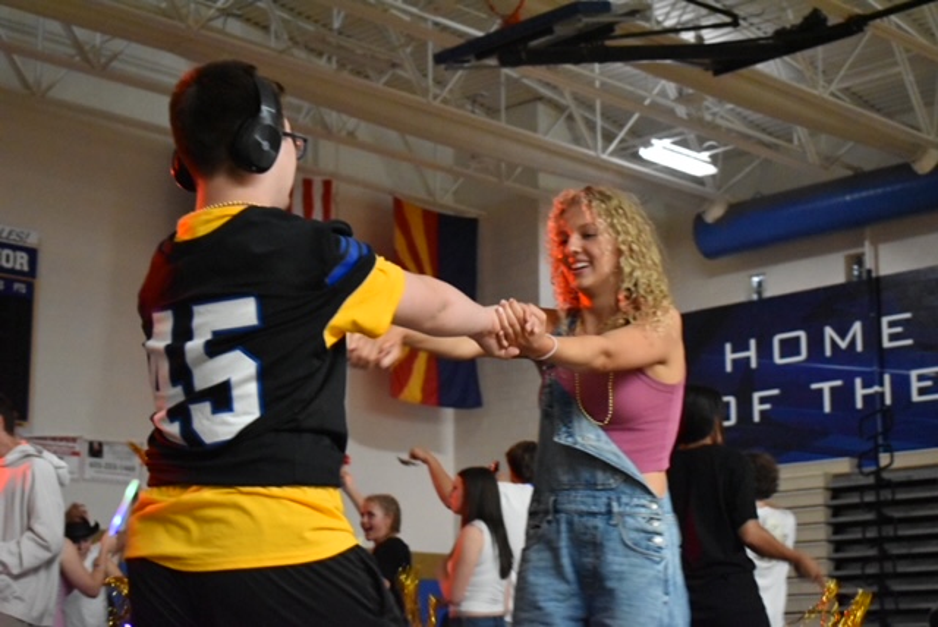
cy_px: 314
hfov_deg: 29.2
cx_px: 469
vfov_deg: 19.8
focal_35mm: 69
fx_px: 1799
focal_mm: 46
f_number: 5.3
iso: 9000
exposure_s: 1/60
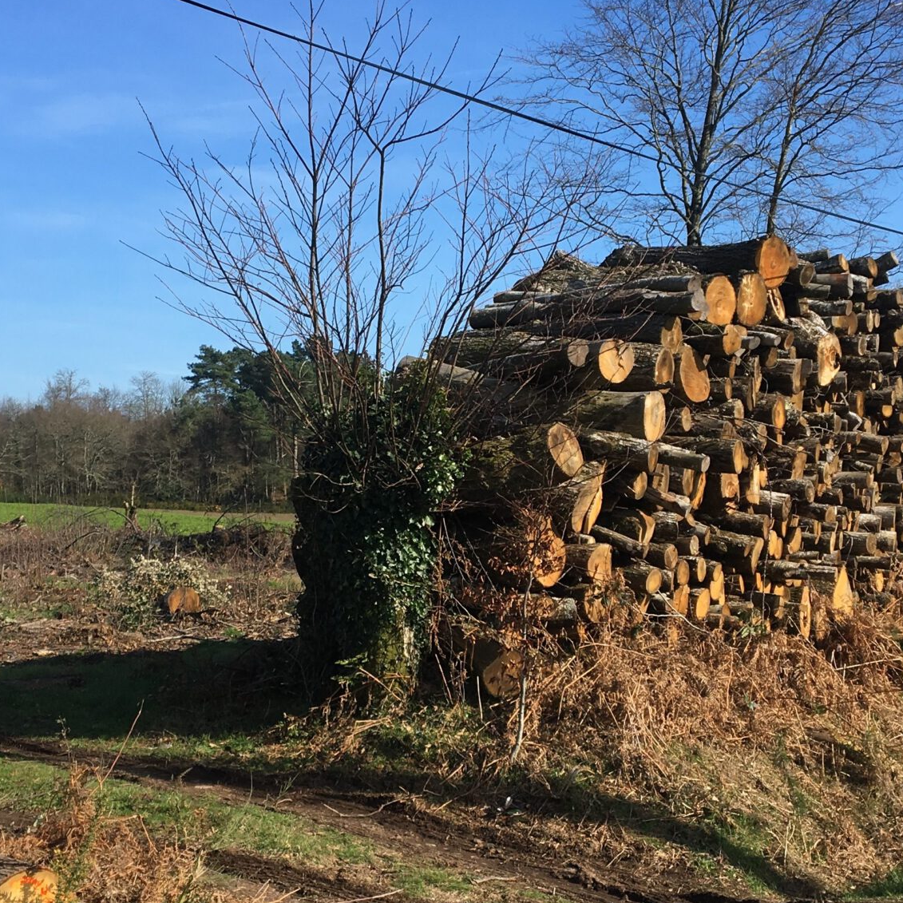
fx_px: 1712
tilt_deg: -0.8
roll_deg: +0.8
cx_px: 416
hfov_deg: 29.5
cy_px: 544
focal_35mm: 58
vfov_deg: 29.5
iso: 25
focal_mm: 4.15
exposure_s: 1/1148
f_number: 2.2
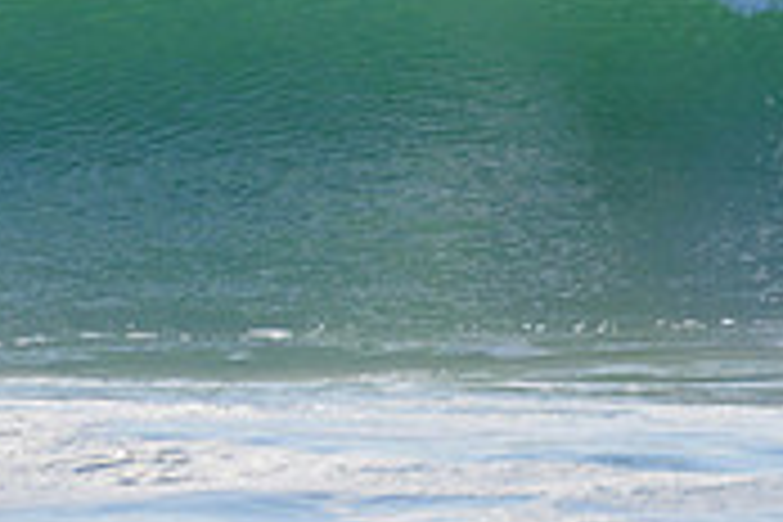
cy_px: -153
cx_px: 546
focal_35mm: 2158
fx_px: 46933
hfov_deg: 1.0
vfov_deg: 0.6
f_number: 5.6
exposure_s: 1/1250
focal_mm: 500
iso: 180
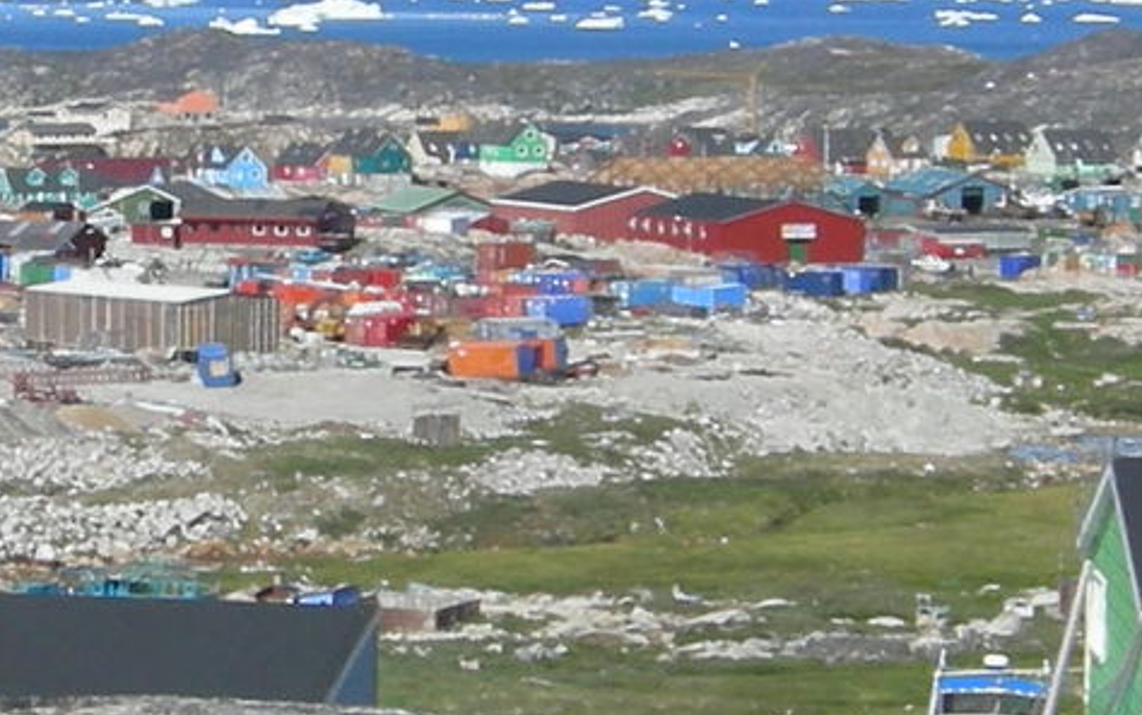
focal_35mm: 163
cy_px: 207
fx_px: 5077
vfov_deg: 8.1
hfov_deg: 12.8
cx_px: 267
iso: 64
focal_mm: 8
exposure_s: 1/297
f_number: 7
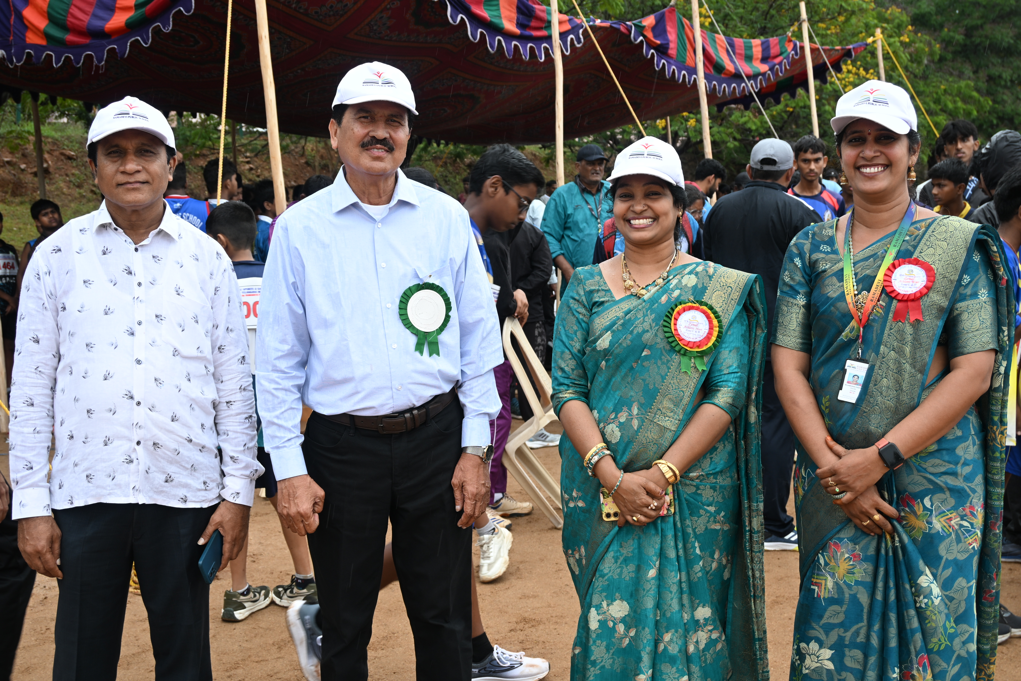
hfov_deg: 43.0
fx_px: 1297
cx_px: 510
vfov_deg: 29.4
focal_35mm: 46
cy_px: 340
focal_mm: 30.5
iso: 100
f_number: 5.6
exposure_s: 1/125
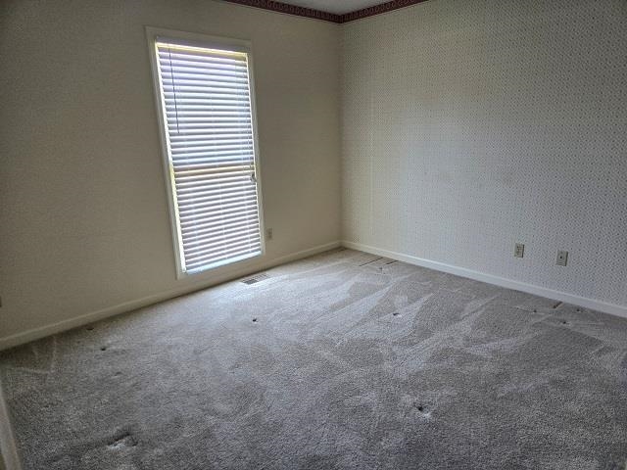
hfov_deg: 73.9
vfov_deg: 58.9
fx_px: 417
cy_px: 235
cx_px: 314
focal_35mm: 23
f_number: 1.8
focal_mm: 5.4
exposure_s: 1/120
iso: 200
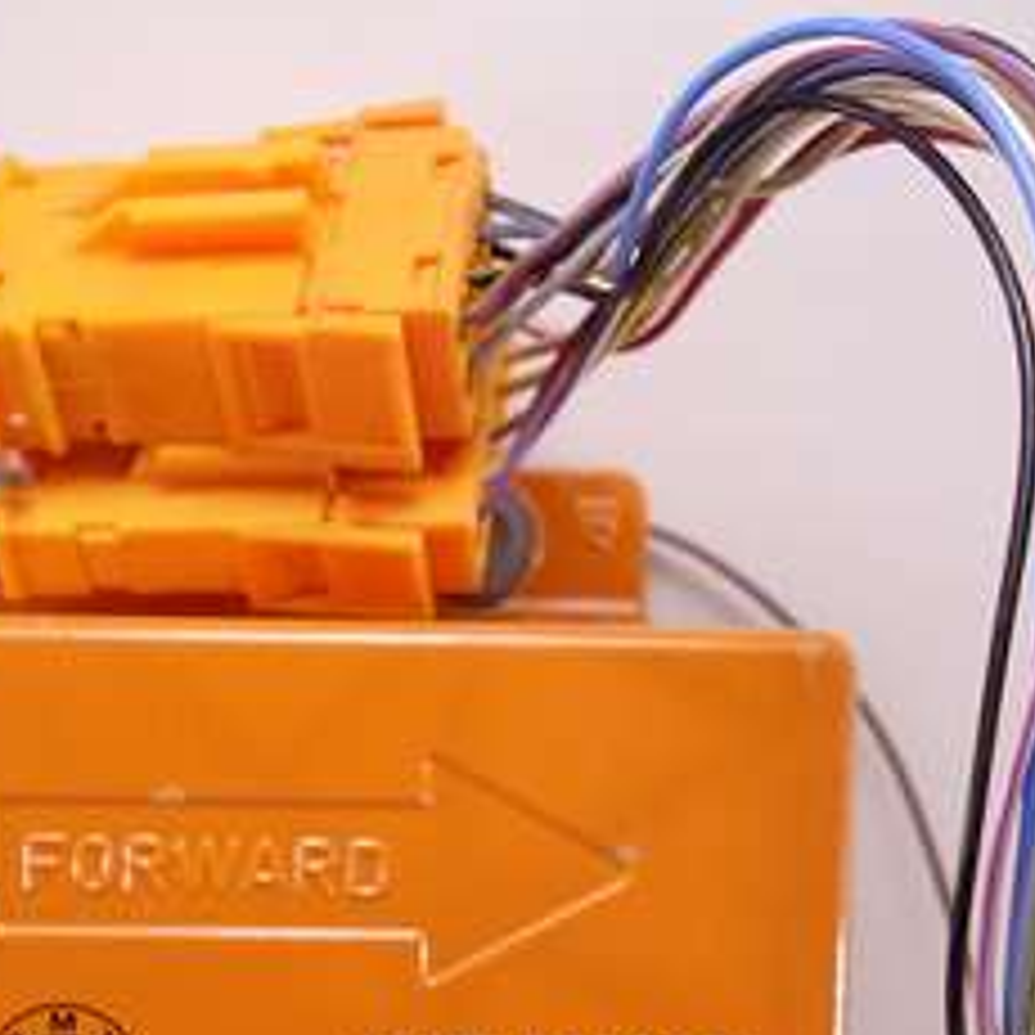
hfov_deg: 20.3
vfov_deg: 19.5
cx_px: 338
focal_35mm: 85
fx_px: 2875
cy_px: 1141
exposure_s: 1/100
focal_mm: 10.4
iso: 125
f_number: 2.5
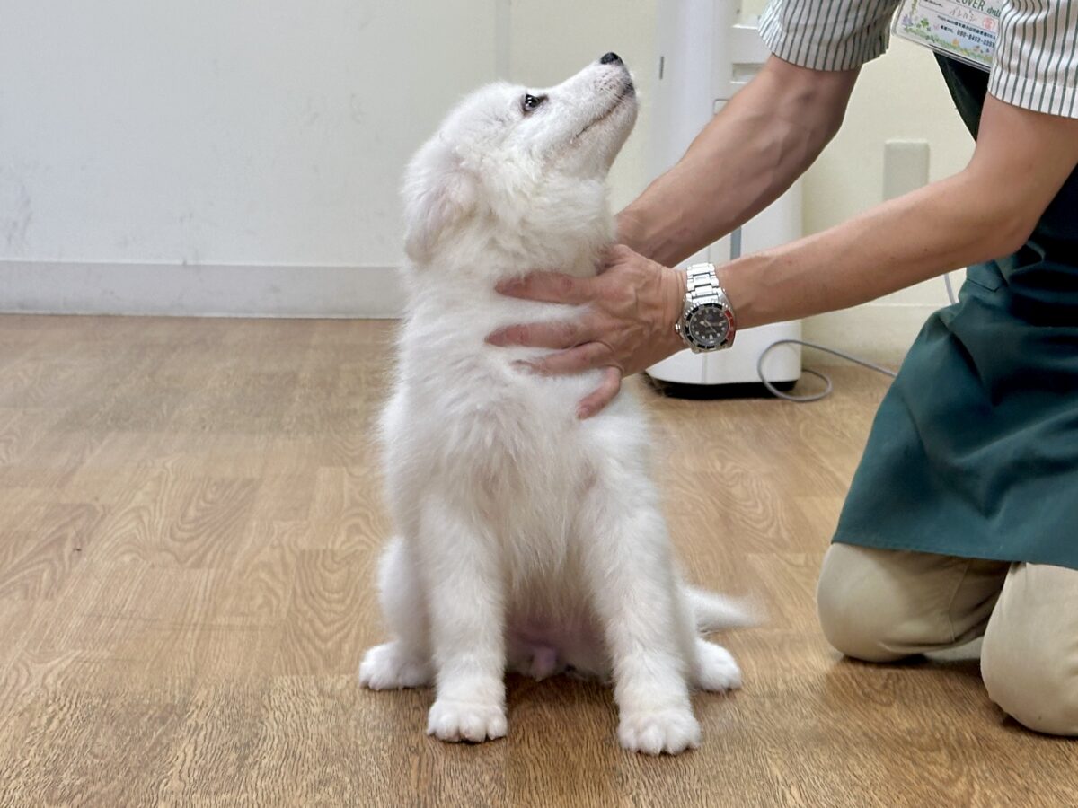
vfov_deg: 30.3
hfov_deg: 39.7
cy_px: 404
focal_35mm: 48
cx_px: 539
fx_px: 1495
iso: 80
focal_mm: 6.86
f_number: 1.78
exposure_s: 1/100
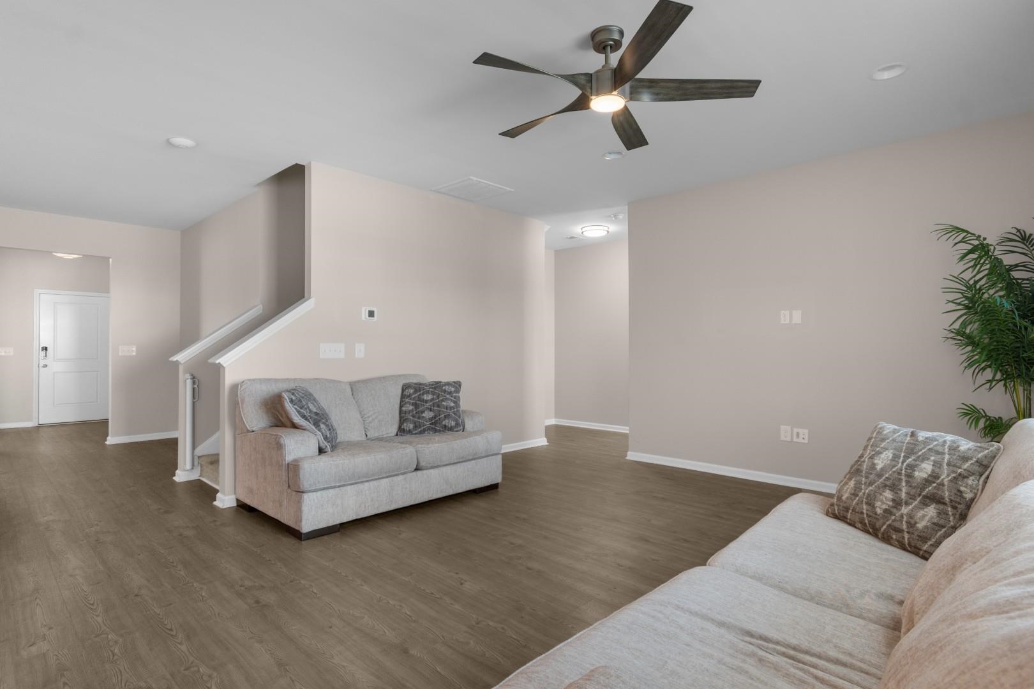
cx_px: 517
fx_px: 517
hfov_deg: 90.0
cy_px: 344
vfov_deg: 67.4
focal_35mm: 18
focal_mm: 12
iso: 100
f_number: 4.8
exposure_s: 1/13
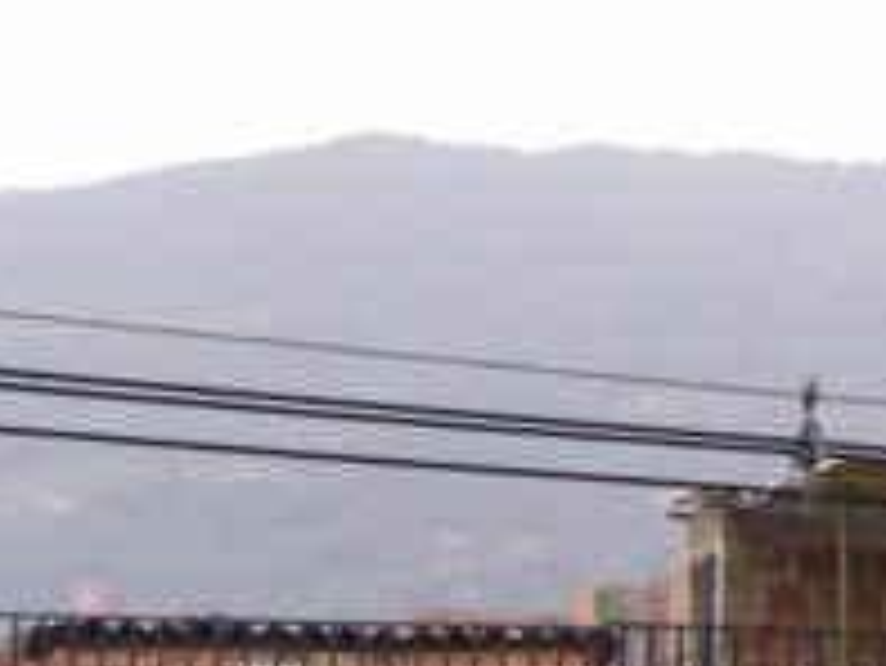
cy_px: 338
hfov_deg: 9.8
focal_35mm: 187
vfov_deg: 8.0
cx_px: 1781
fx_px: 4789
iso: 140
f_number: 2.7
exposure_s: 1/86.2
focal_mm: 6
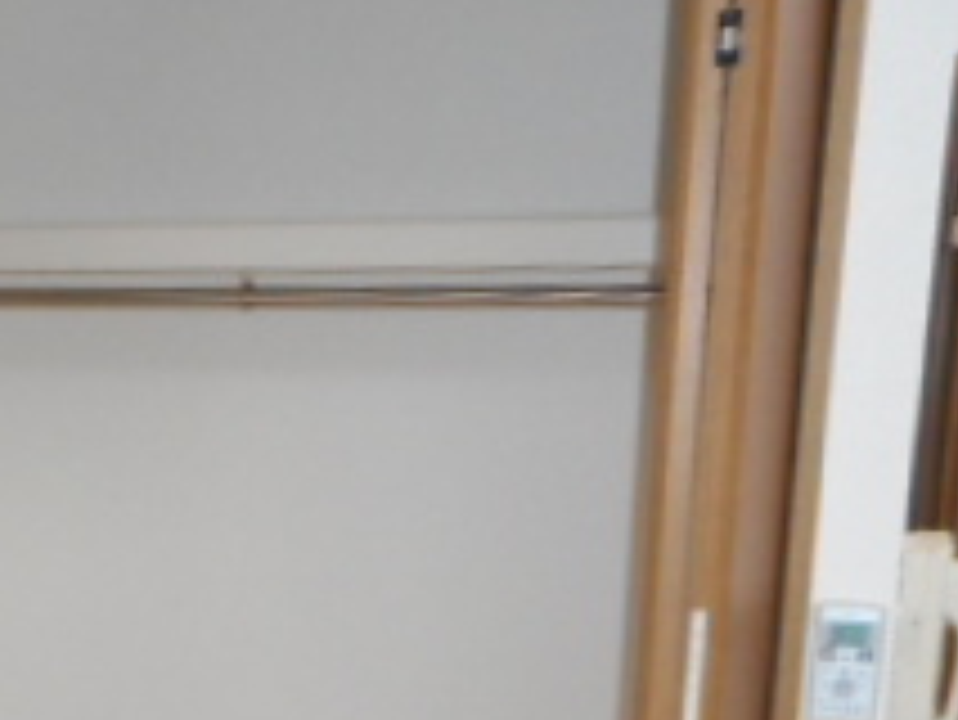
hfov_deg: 24.7
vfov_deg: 18.6
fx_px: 2077
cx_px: -4
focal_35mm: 75
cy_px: 878
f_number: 3.7
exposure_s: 1/25
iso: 320
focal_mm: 4.5
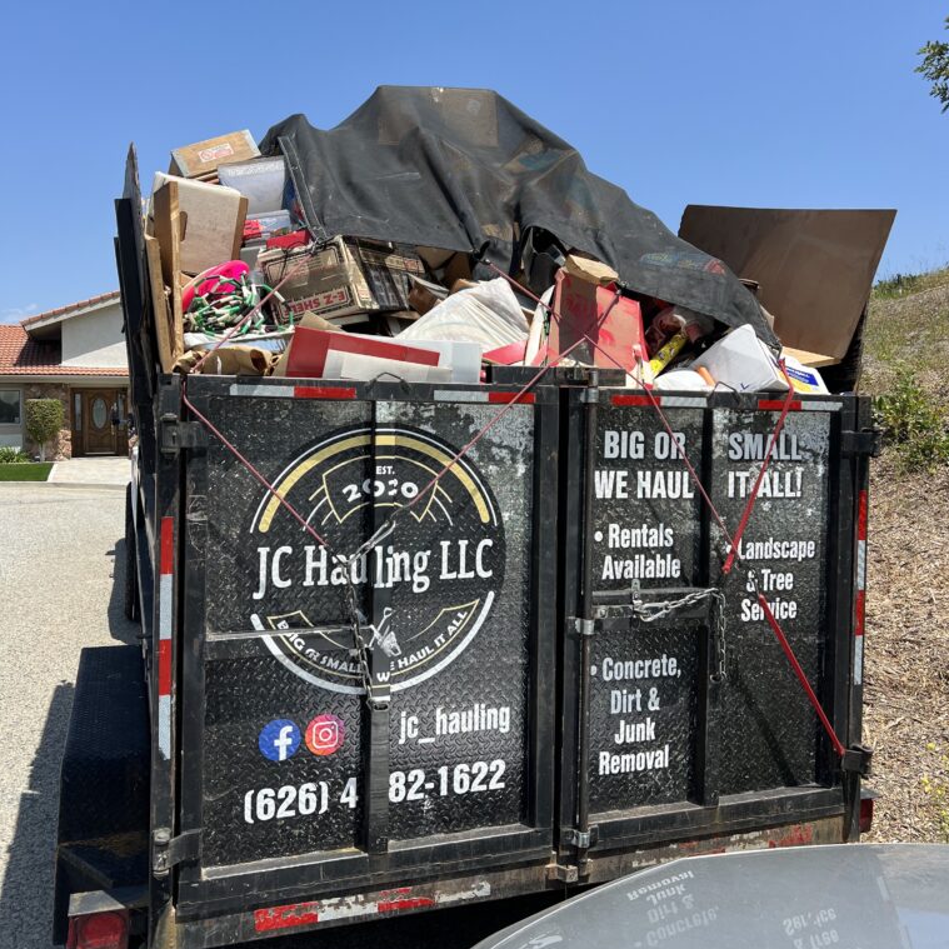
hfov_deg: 52.5
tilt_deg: +2.5
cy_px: 420
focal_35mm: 31
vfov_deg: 52.4
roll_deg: +1.2
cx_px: 479
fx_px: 962
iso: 50
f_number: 1.5
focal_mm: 5.7
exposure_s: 1/3356
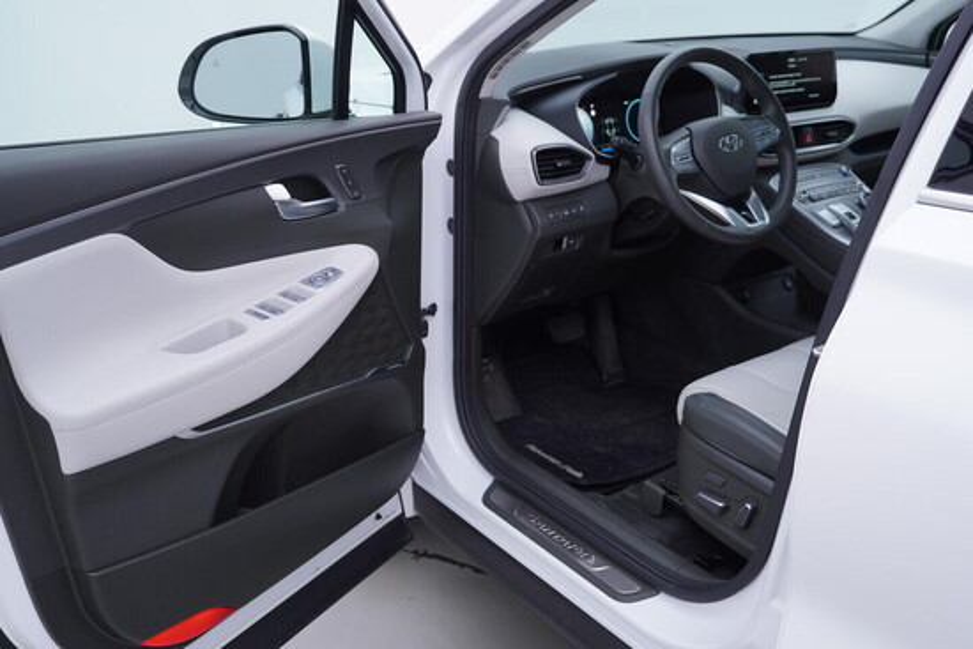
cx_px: 486
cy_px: 324
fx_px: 973
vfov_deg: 36.9
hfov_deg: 53.1
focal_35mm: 36
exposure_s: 1/60
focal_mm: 24
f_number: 3.5
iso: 125
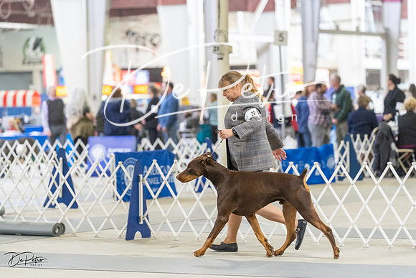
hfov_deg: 12.2
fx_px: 1942
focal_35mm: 168
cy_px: 139
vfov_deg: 8.2
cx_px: 208
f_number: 3.5
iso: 6400
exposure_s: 1/320
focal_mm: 168
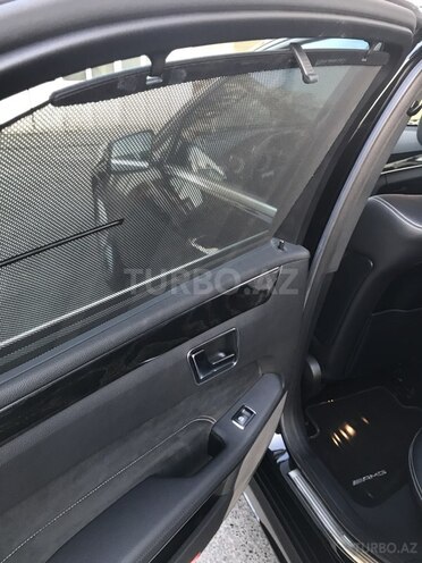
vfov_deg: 63.4
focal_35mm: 28
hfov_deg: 49.7
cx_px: 211
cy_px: 282
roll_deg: -0.4
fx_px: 455
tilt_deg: -24.4
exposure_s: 1/21
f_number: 1.8
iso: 40
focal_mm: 3.99
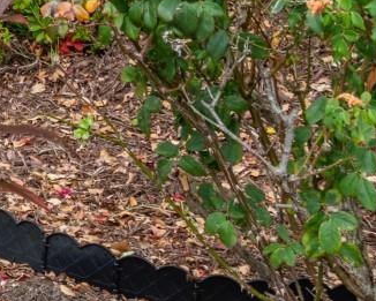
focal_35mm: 140
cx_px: -512
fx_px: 1558
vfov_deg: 10.3
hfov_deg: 11.5
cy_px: -255
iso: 100
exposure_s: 1/30
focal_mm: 20
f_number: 5.6
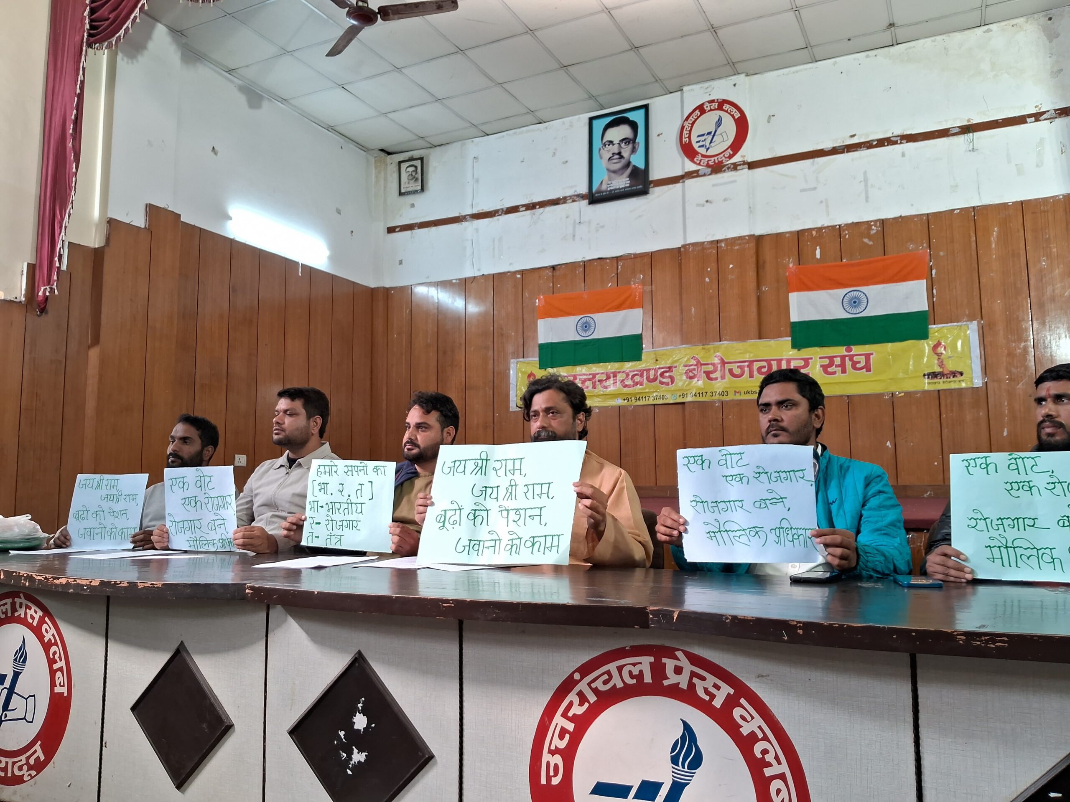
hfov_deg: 67.3
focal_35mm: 26
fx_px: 804
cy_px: 401
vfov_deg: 53.1
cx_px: 535
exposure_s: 1/50
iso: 250
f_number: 1.8
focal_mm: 3.98
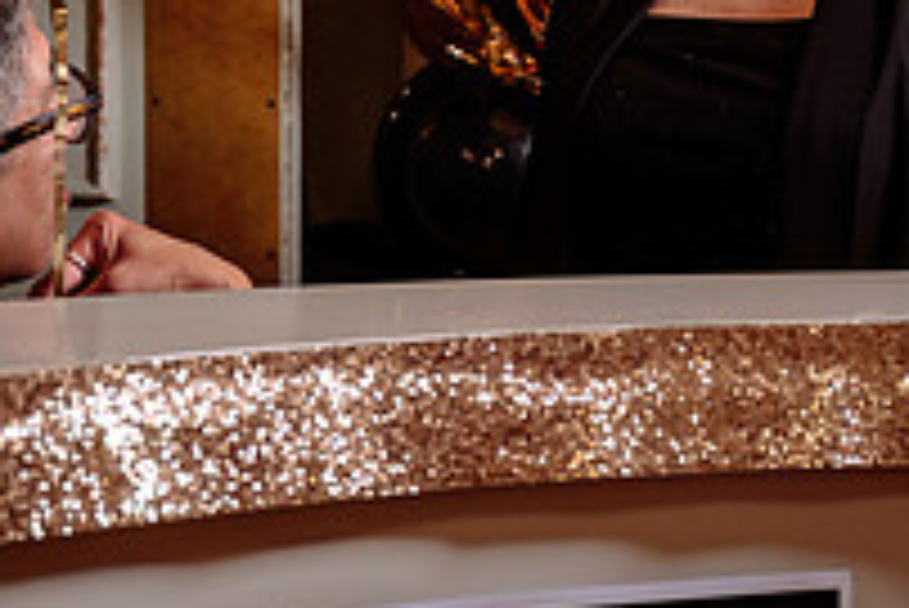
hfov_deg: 14.1
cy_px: 198
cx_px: 420
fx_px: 3664
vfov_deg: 9.5
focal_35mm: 145
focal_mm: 41
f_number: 4
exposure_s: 1/200
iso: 640
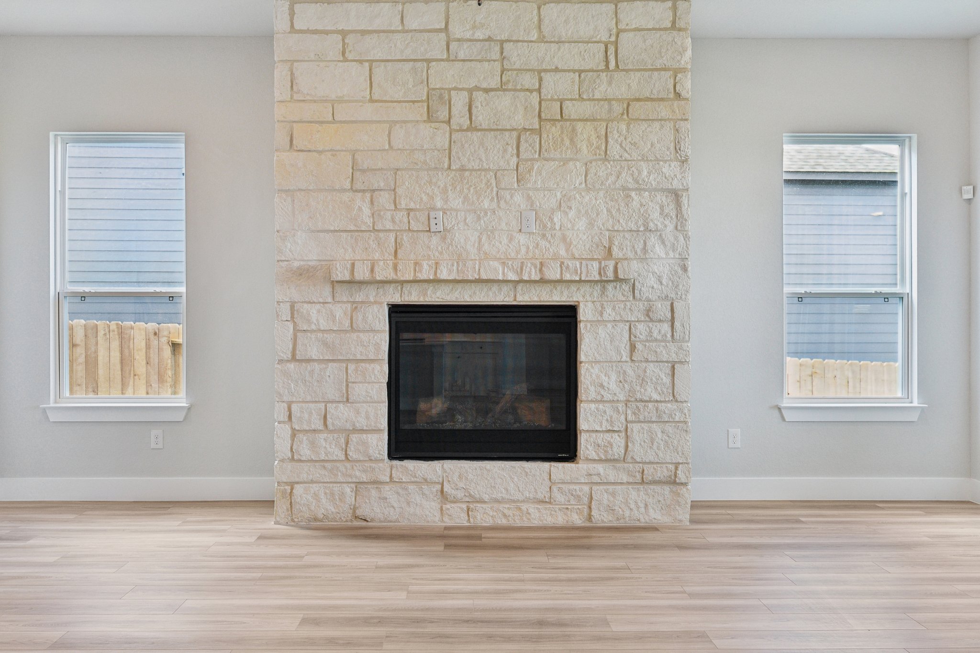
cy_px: 326
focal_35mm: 29
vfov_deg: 45.0
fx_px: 789
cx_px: 490
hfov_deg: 63.7
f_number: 8
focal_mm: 29
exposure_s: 1/30
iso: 1000
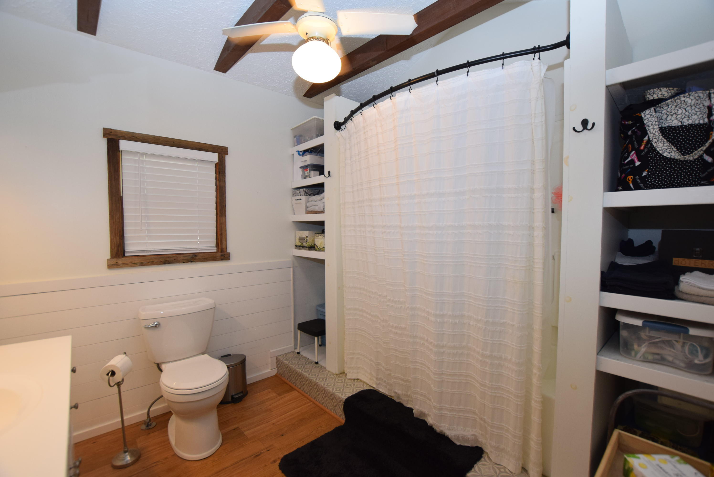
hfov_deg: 100.3
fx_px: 298
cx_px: 357
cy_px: 238
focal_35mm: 15
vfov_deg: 77.4
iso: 800
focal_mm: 10
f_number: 4.5
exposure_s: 1/80
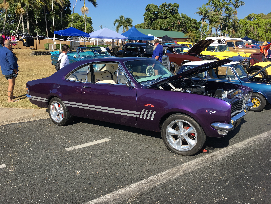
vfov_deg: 48.2
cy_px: 102
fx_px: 227
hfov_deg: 61.7
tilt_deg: -13.2
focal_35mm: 29
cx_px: 136
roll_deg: -1.4
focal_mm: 4.15
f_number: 2.2
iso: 25
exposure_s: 1/1202
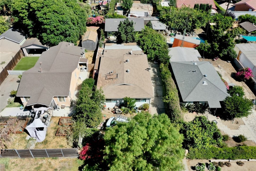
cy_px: 86
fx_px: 199
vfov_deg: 46.4
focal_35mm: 28
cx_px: 128
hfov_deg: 65.5
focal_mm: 10.26
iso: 100
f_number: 6.3
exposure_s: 1/640
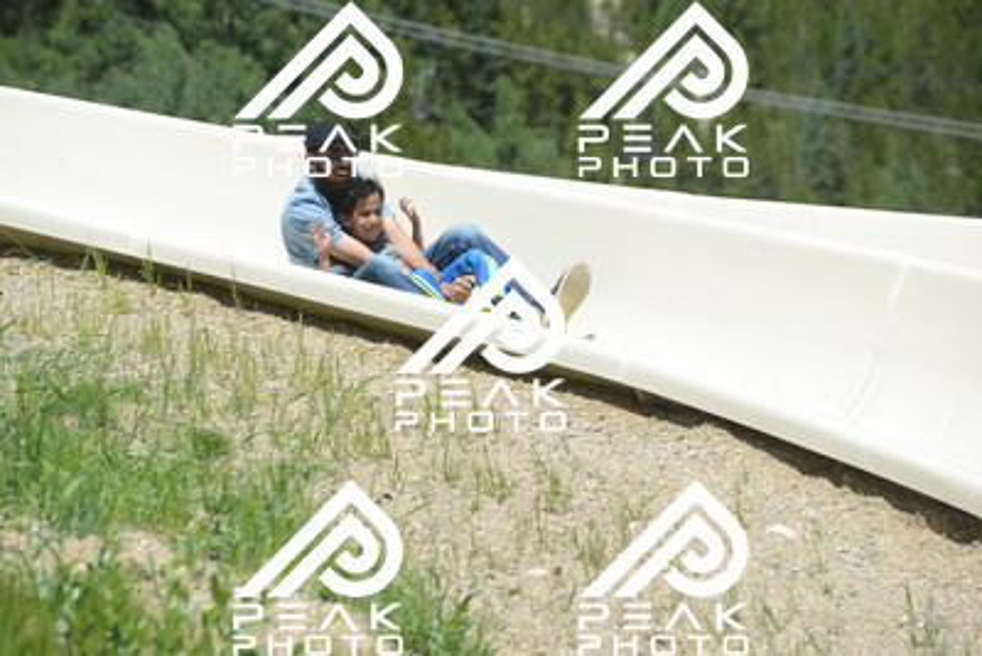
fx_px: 5321
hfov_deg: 10.5
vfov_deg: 7.0
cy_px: 328
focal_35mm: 195
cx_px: 491
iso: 200
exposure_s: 1/640
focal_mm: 195
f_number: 6.3
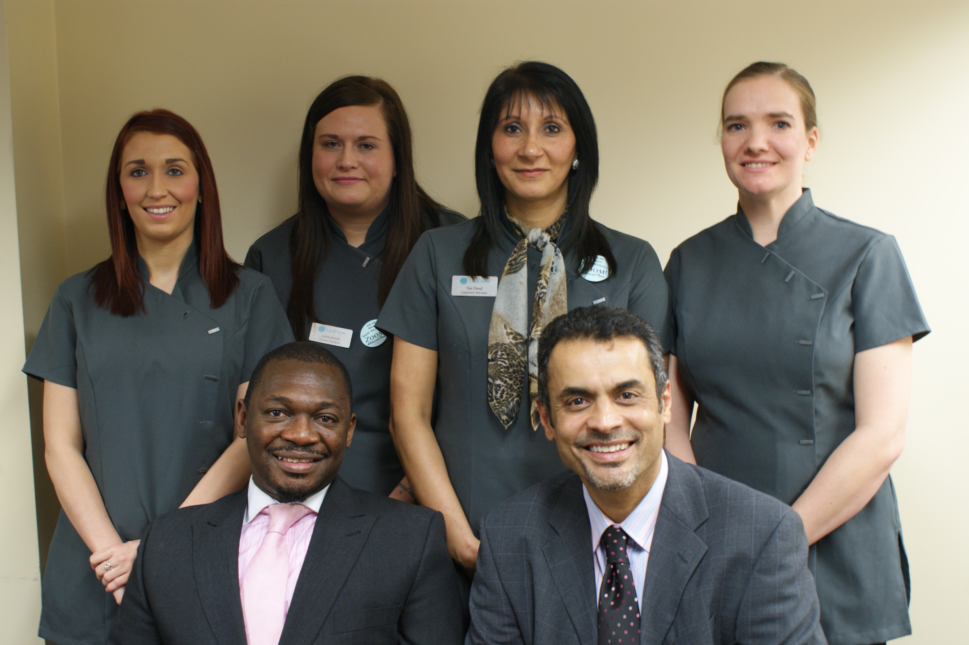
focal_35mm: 42
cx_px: 484
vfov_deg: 31.9
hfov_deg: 46.4
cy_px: 322
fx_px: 1130
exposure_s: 1/15
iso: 400
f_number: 5
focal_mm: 28
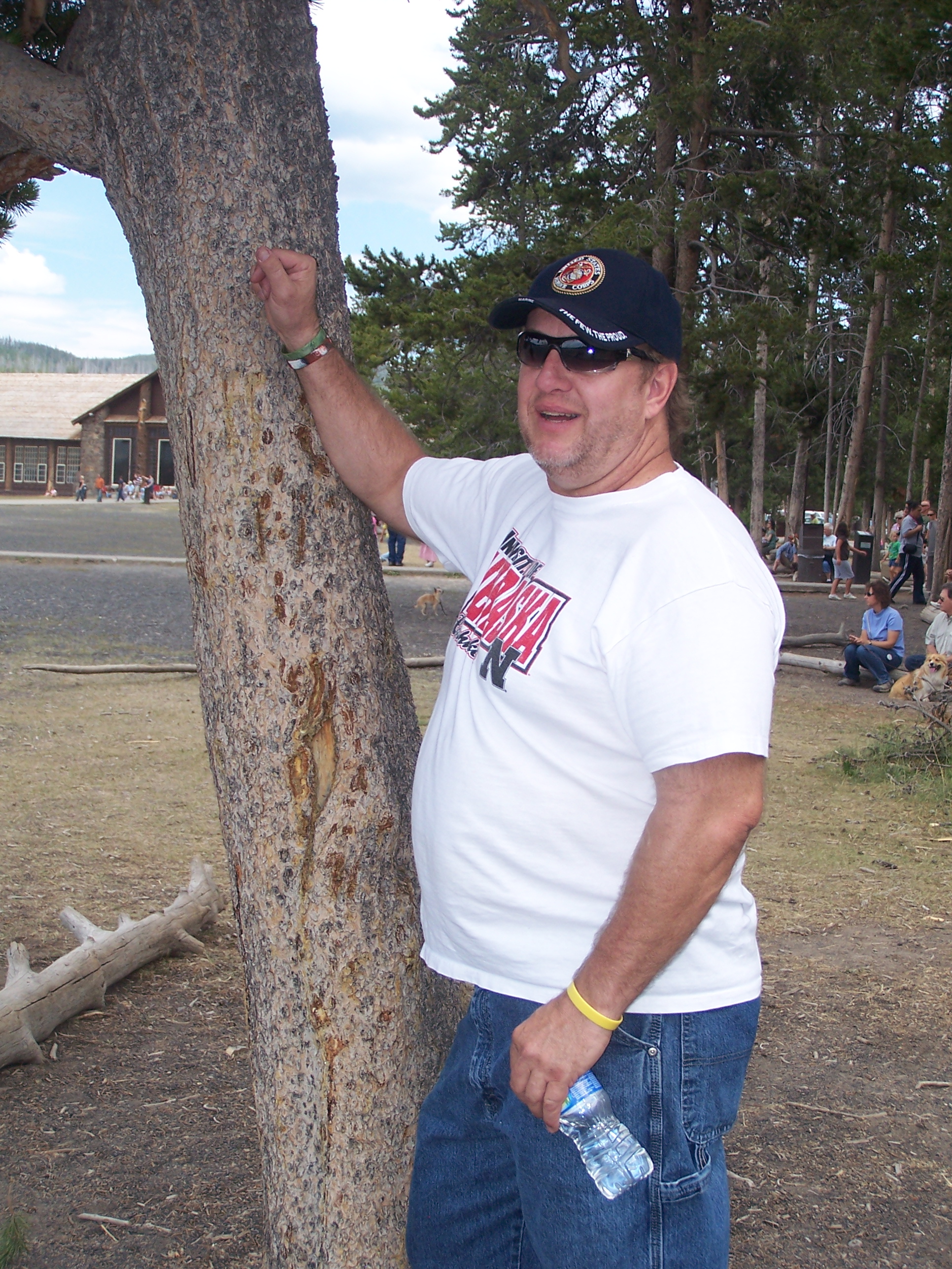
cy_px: 634
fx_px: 2163
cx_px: 476
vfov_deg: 32.7
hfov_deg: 24.8
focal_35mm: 59
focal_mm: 9.8
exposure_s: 1/640
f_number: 3.1
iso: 80
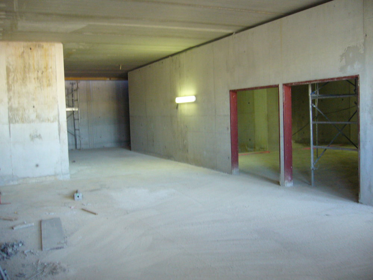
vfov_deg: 40.7
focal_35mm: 35
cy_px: 140
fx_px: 377
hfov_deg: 52.6
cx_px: 186
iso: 200
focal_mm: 5.8
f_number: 2.8
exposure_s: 1/13
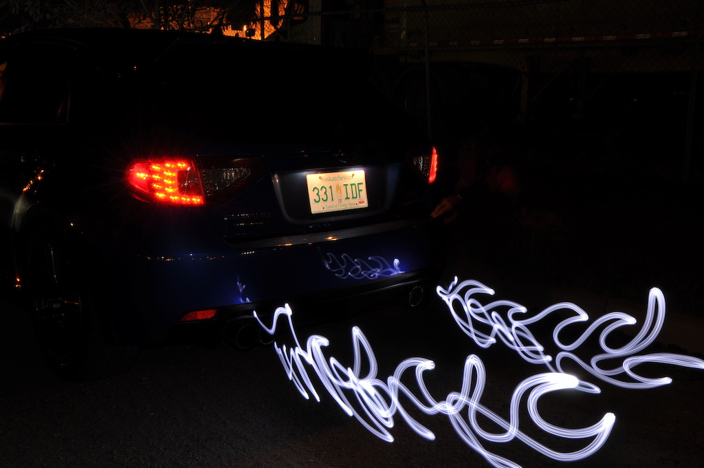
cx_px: 352
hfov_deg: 51.3
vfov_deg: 35.4
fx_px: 732
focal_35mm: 38
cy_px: 234
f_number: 25
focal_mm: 25
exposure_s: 34.3
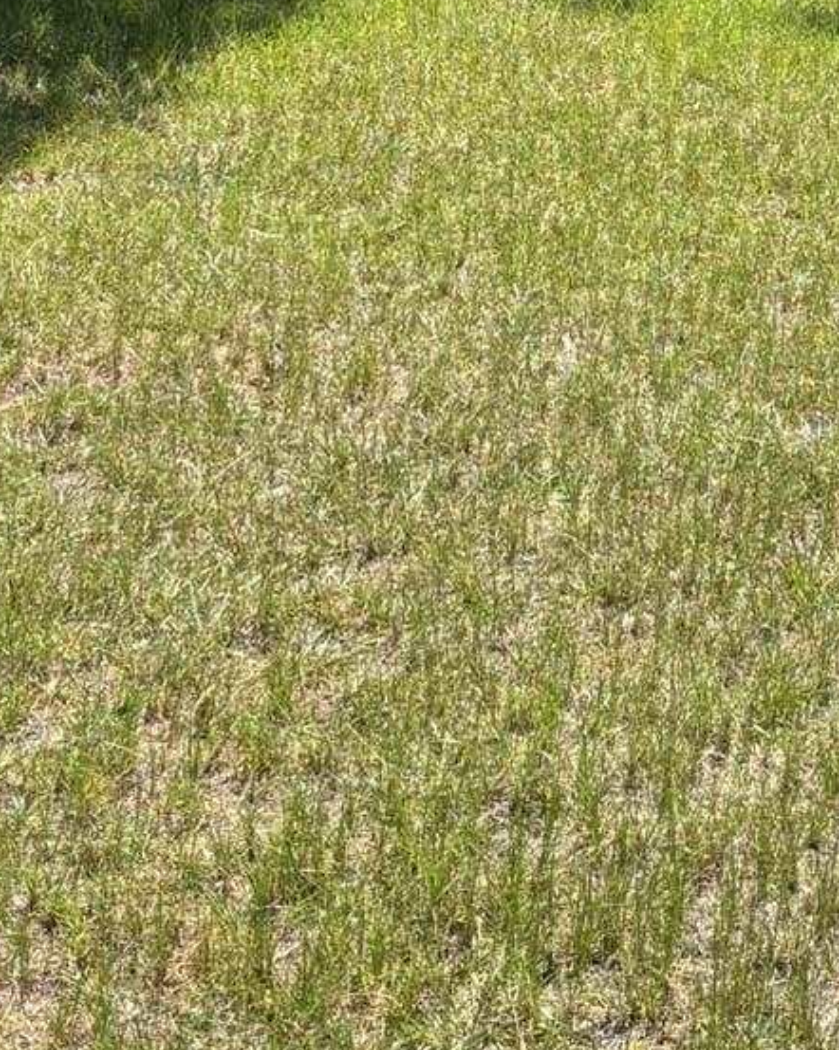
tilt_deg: -9.2
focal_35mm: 94
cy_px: -91
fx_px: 2919
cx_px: 611
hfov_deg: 16.3
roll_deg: +0.6
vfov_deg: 19.6
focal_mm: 5.96
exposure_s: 1/943
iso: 50
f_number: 1.6
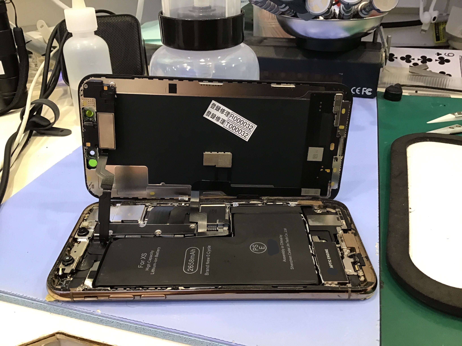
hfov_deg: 58.4
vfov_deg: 45.4
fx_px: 414
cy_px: 173
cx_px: 231
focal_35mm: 31
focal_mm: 3.3
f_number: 2.4
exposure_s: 1/30
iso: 100
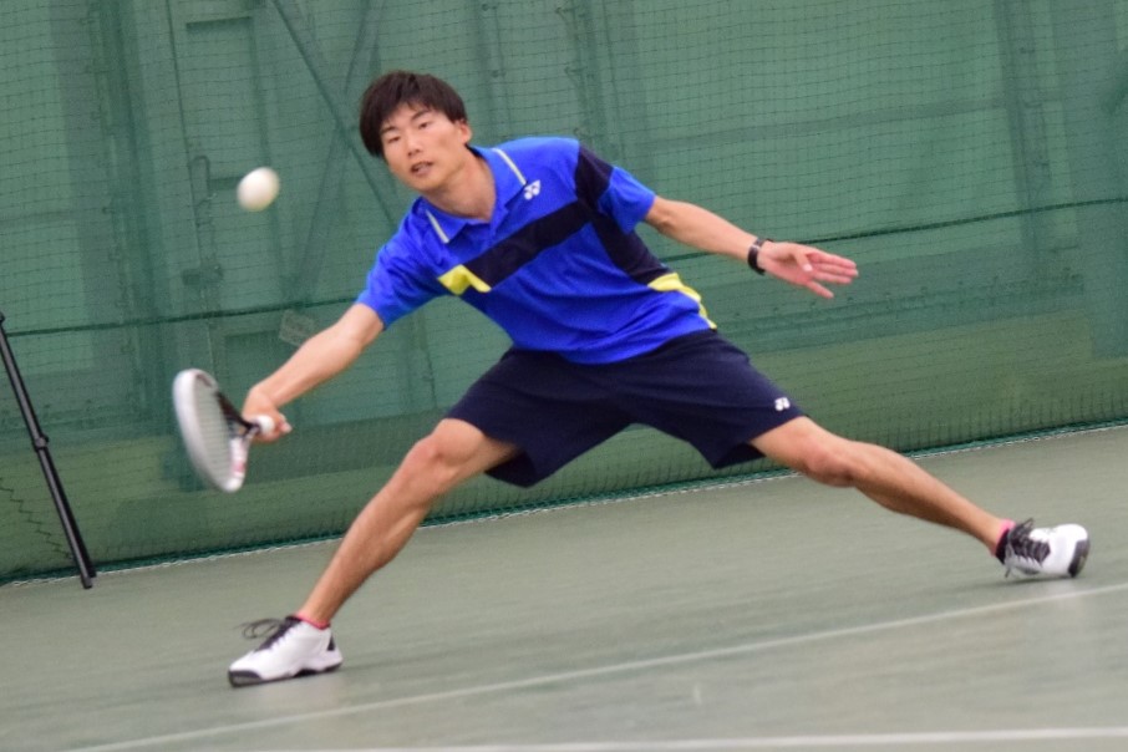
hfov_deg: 13.4
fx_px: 4794
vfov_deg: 9.0
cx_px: 564
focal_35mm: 153
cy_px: 376
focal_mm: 102
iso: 2000
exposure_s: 1/640
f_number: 4.8
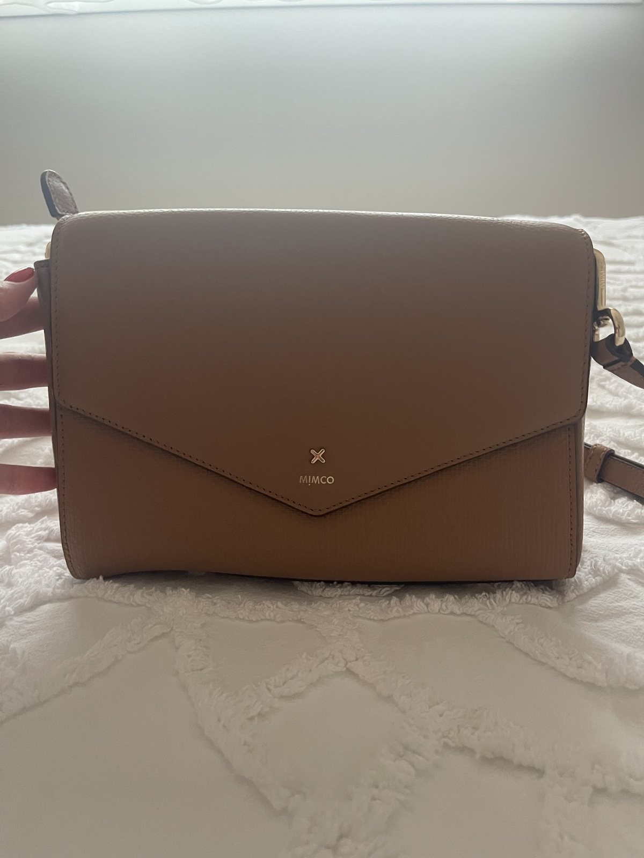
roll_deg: +0.7
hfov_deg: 54.9
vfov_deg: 69.4
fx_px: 620
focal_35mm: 25
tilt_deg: -25.6
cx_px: 322
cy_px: 429
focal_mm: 5.1
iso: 500
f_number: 1.6
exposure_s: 1/40
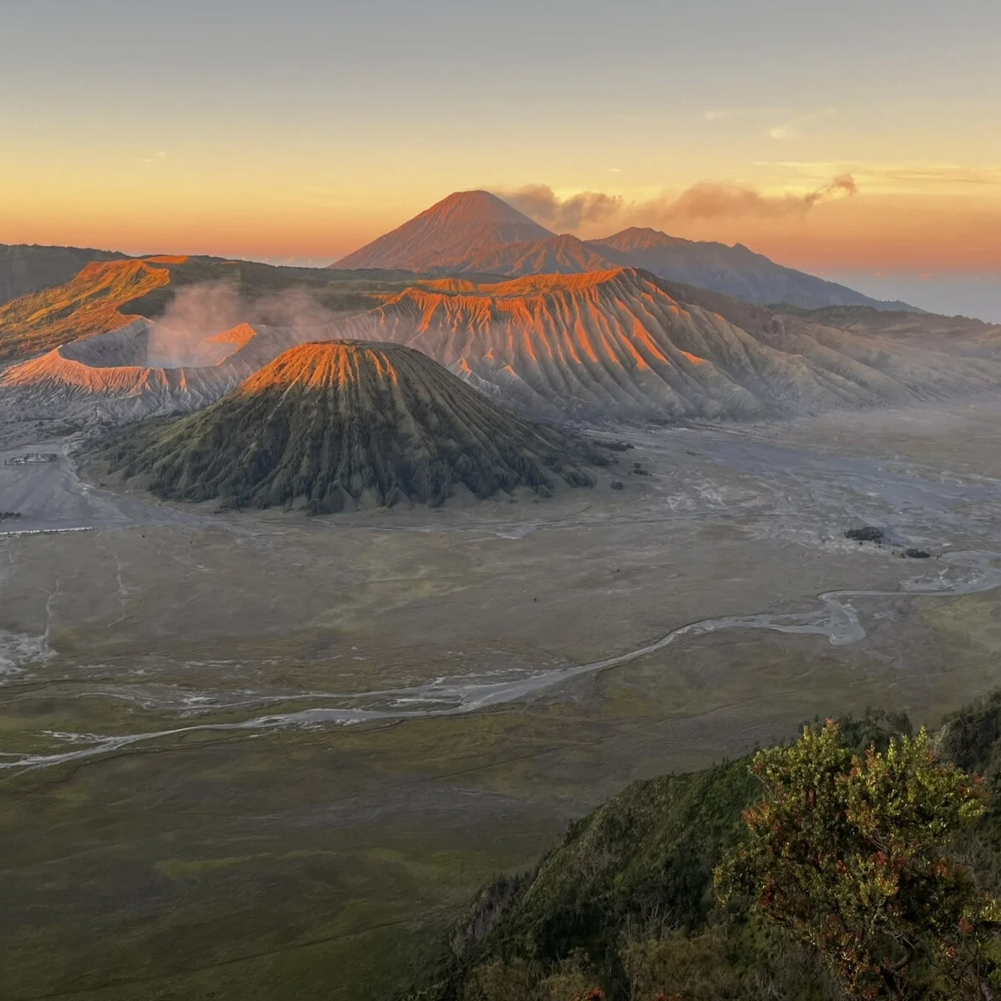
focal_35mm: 31
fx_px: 1014
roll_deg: -0.1
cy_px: 502
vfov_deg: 52.5
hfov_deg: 52.4
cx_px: 449
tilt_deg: -14.1
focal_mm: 5.1
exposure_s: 1/121
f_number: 1.6
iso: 40
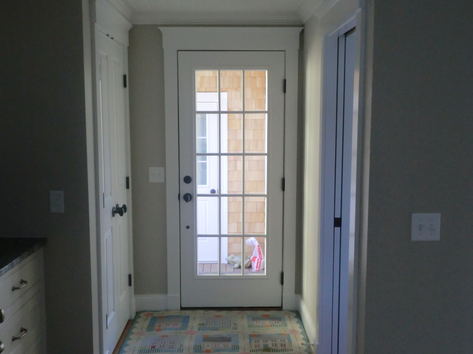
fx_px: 519
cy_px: 177
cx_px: 236
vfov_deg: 37.7
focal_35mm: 38
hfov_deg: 49.0
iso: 250
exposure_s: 1/60
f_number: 3.9
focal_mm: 6.9
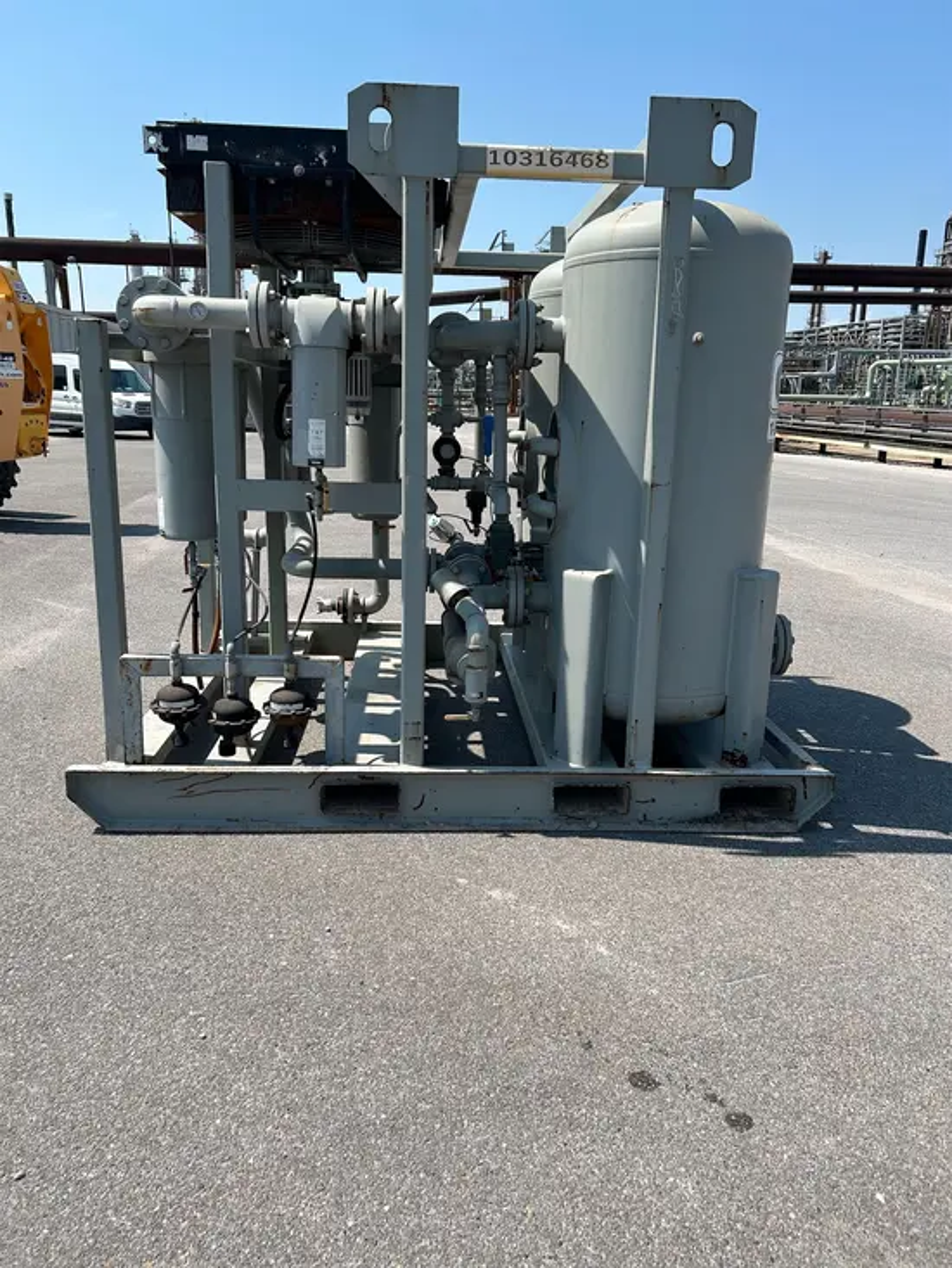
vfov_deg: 67.3
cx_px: 476
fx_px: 953
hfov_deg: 53.1
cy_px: 634
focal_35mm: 26
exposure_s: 1/3968
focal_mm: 5.7
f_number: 1.5
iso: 50
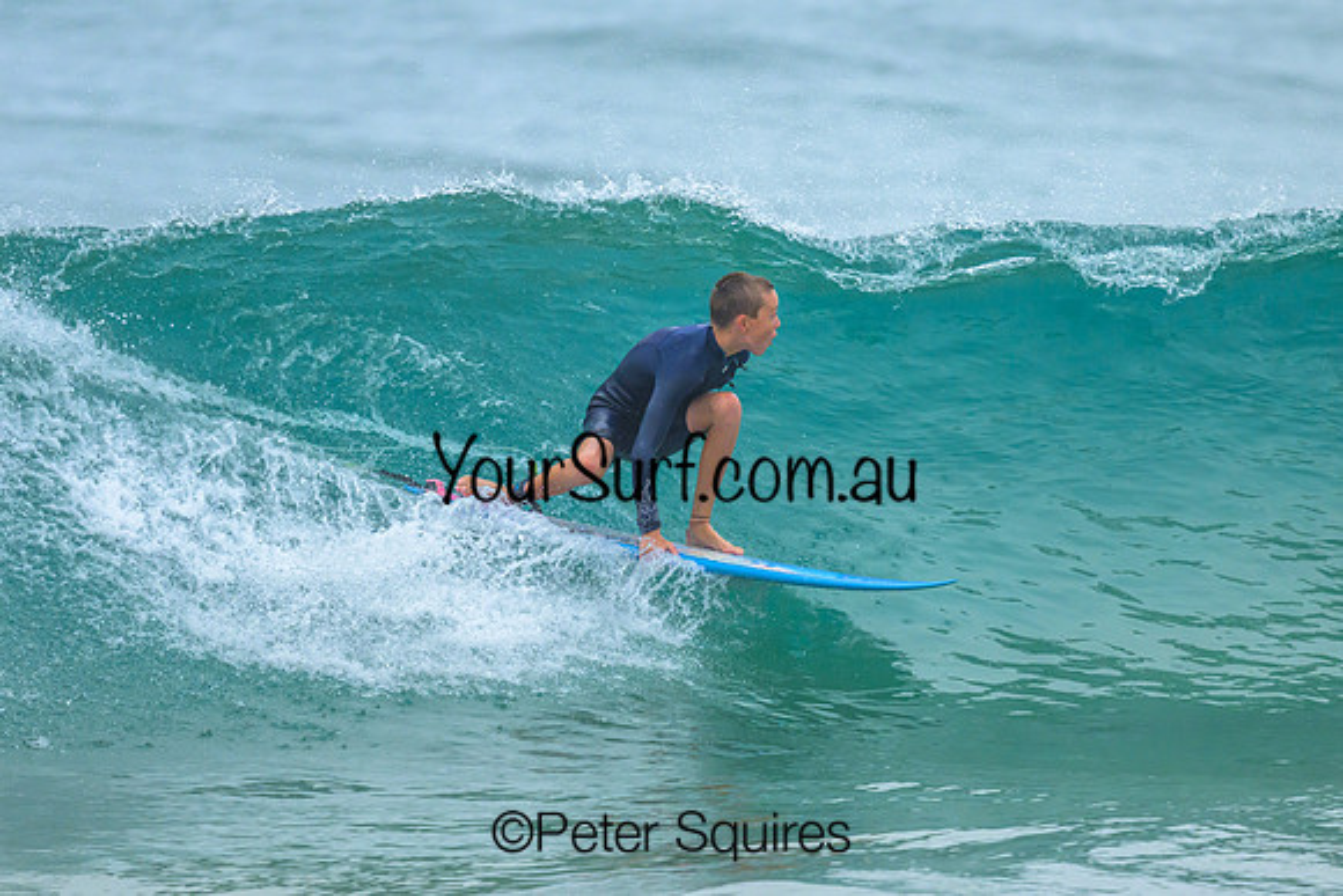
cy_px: 411
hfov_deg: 2.2
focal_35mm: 922
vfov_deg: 1.5
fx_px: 34399
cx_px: 569
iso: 2200
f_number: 6.3
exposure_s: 1/3200
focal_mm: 800
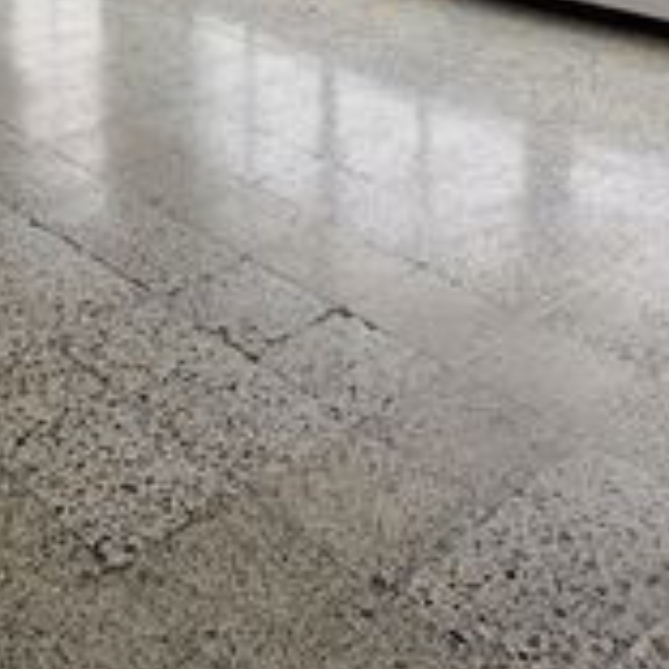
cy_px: -214
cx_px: 114
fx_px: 1071
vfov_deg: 28.2
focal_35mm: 49
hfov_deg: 33.5
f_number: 2.2
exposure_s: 1/120
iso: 64
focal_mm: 2.2
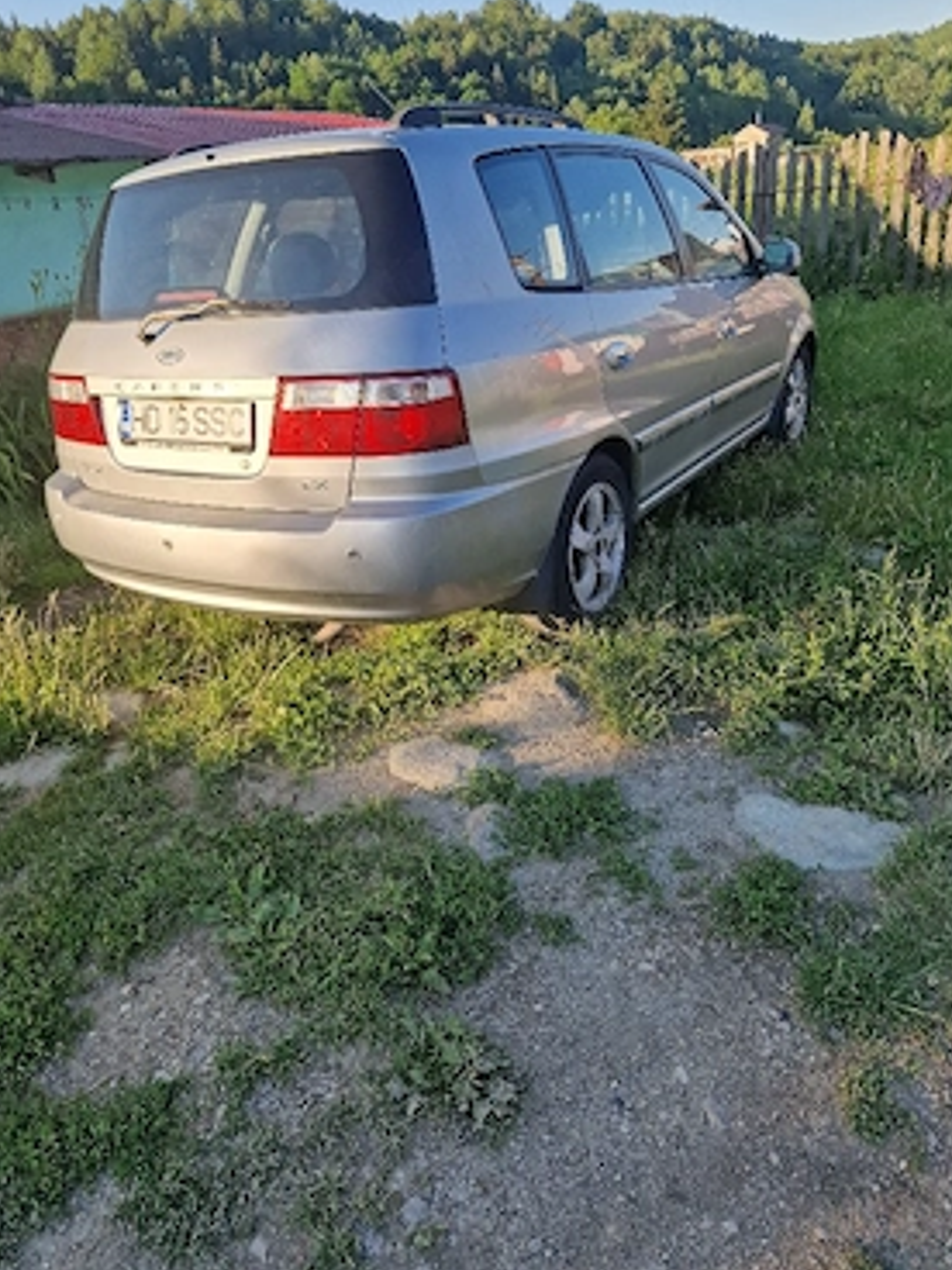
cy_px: 583
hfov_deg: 54.8
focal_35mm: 25
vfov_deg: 69.3
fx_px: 917
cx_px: 448
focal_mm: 5.4
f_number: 1.8
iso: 50
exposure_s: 1/667
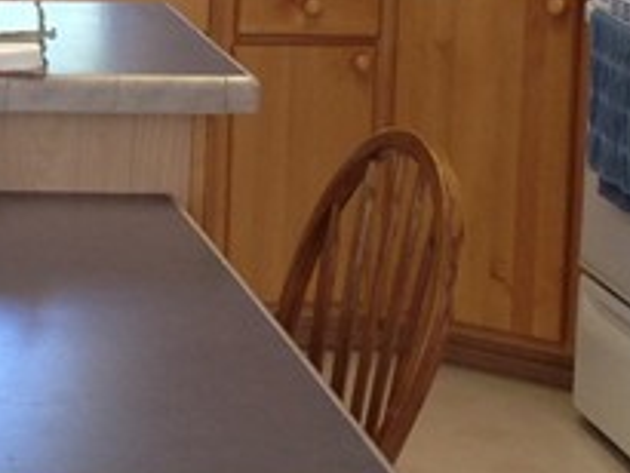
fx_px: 3005
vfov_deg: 8.9
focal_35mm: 165
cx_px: -31
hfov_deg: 11.8
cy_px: -83
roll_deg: -2.0
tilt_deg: -7.8
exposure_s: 1/30
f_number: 2.4
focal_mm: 4.12
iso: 50
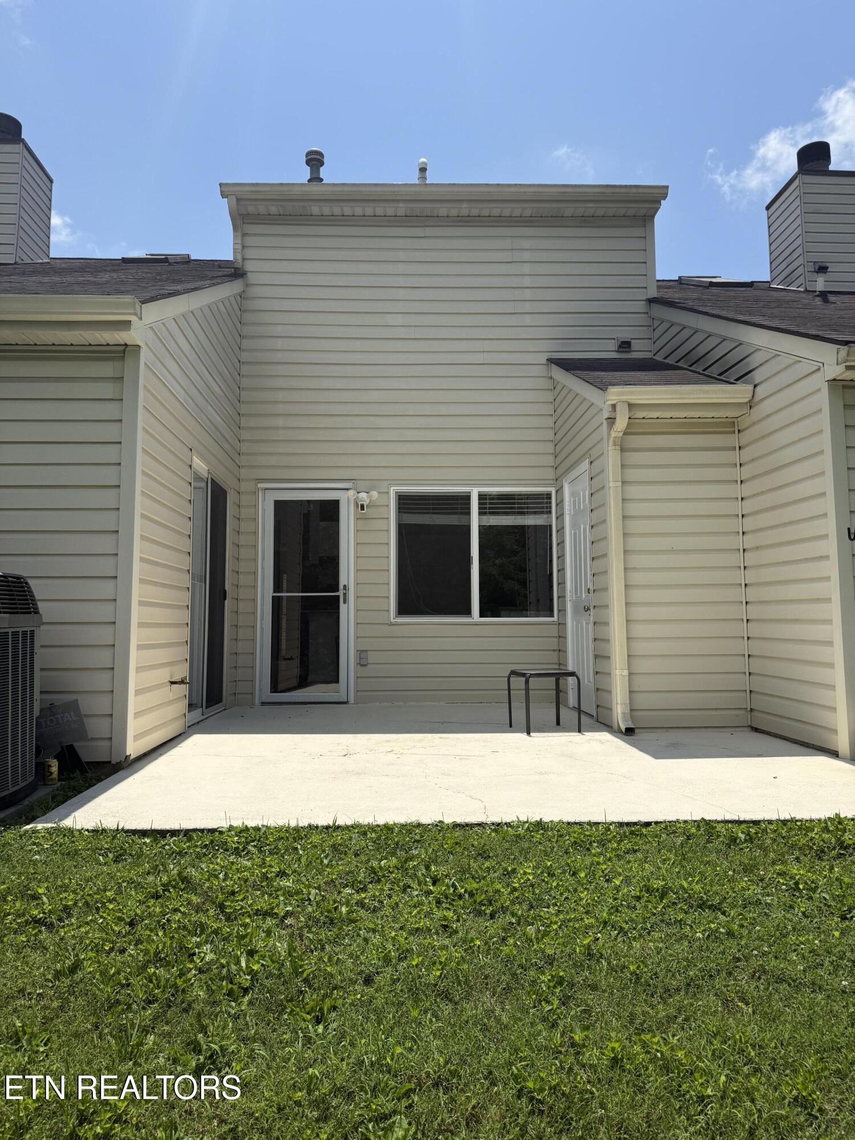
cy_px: 570
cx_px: 428
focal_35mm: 24
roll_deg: -1.7
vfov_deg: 71.6
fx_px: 790
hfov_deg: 56.8
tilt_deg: +3.5
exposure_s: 1/7353
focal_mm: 6.76
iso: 80
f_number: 1.78
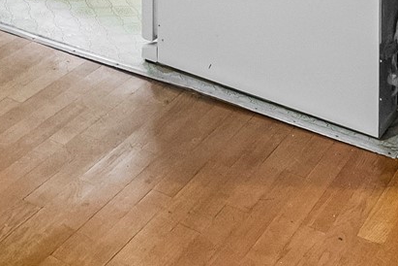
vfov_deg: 7.3
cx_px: -41
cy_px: -180
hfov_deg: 11.0
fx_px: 2045
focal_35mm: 185
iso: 6400
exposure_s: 1/125
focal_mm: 35
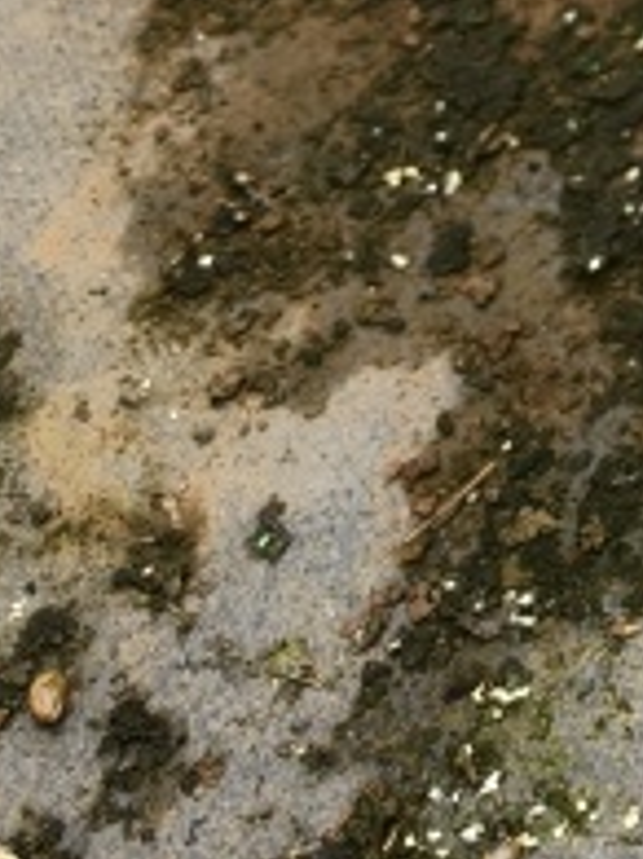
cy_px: -1015
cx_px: 1608
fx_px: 3124
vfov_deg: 13.0
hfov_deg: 10.1
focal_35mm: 126
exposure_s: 1/241
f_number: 1.75
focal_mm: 8.67
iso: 50
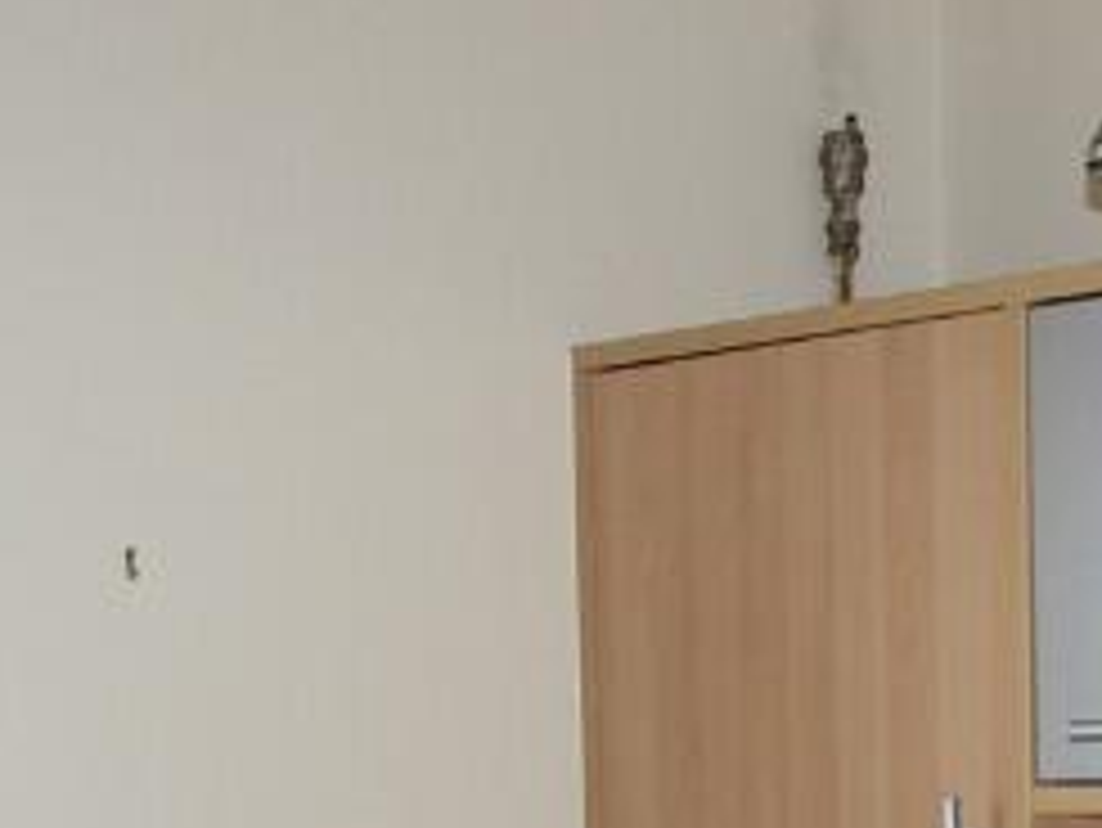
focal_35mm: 117
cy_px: 1620
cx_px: 891
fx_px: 3727
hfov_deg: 16.7
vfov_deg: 11.5
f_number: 2.8
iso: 100
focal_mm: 7.2
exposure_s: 1/50
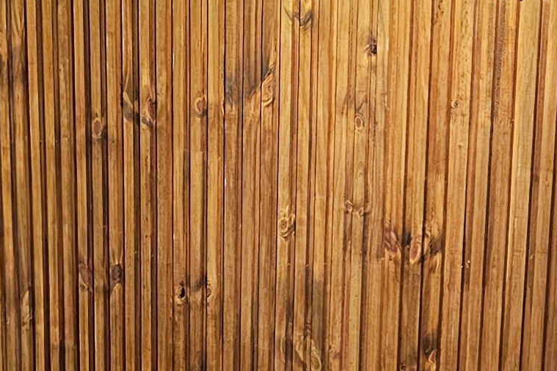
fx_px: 1949
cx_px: 136
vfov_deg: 10.7
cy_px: 474
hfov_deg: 16.2
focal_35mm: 126
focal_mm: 6.3
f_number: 1.7
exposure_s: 1/100
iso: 500
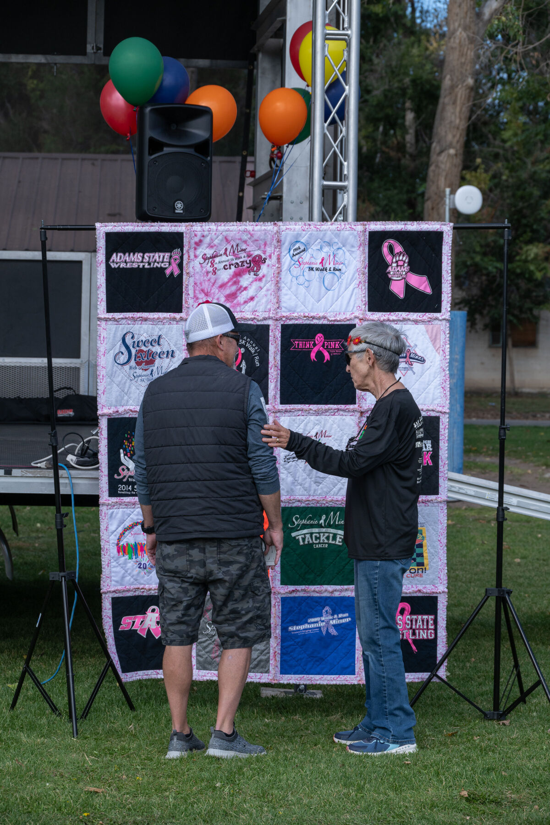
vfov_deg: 21.2
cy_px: 412
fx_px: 2200
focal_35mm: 96
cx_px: 275
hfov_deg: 14.3
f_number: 8
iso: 320
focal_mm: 96
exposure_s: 1/400
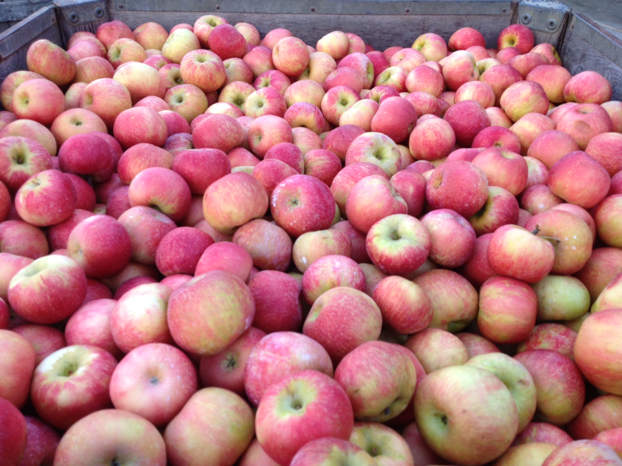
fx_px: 629
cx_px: 311
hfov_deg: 52.6
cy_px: 233
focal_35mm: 35
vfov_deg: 40.7
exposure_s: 1/164
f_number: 2.4
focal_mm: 4.28
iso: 50
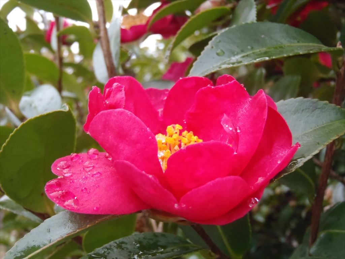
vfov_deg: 38.7
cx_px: 172
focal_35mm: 37
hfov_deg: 50.1
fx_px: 369
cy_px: 130
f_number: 4.7
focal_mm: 6.64
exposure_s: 1/160
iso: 500
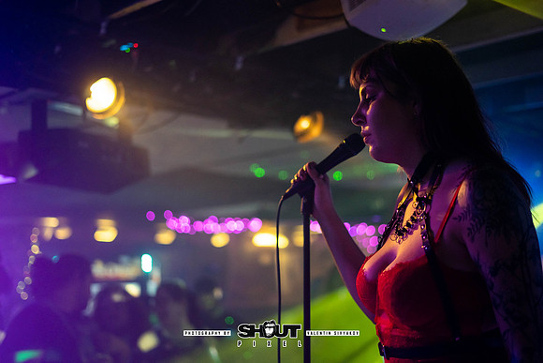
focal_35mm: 56
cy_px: 170
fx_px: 847
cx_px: 272
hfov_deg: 35.5
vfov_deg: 24.1
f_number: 1.8
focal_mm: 50
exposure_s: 1/250
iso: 1000
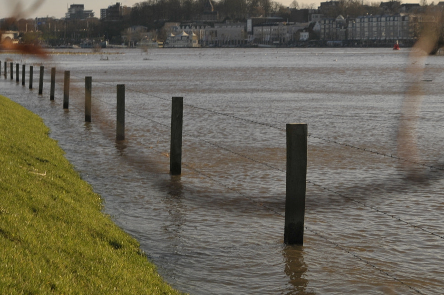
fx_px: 1084
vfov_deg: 15.3
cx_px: 170
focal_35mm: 88
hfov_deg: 23.1
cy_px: 24
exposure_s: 1/160
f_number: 5
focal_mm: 28
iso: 200
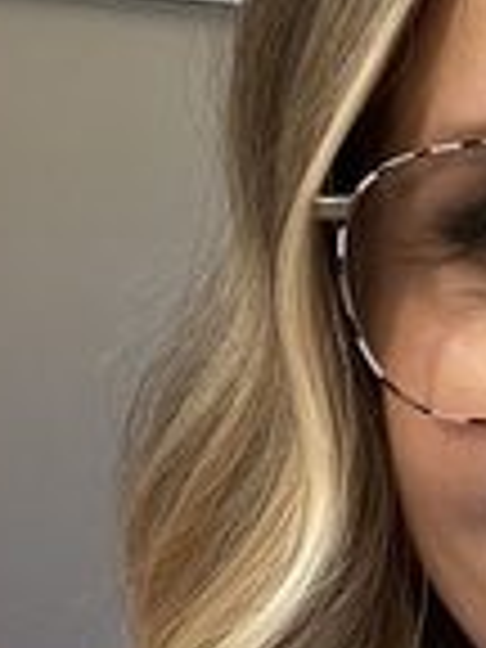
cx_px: 709
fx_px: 1947
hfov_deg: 13.5
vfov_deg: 18.8
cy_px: 464
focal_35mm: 104
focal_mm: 2.71
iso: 160
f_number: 2.2
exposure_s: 1/60
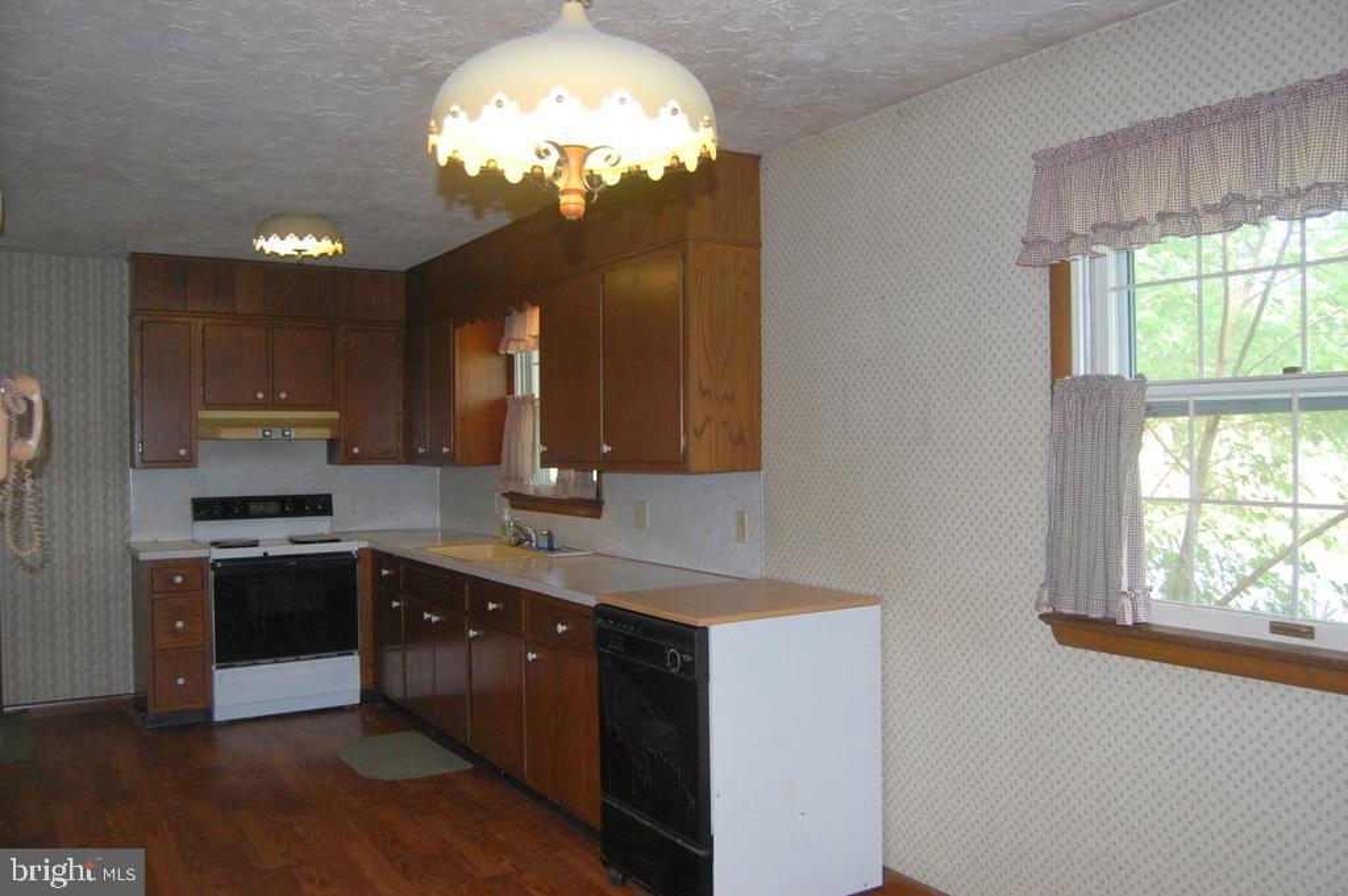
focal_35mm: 28
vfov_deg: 45.6
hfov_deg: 64.6
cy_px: 448
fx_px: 1066
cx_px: 674
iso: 400
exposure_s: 1/60
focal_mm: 19
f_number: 3.5
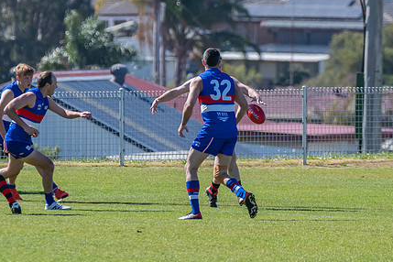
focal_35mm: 972
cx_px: 211
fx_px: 10610
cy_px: 119
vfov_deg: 1.4
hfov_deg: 2.1
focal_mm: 400
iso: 800
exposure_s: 1/2000
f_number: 8
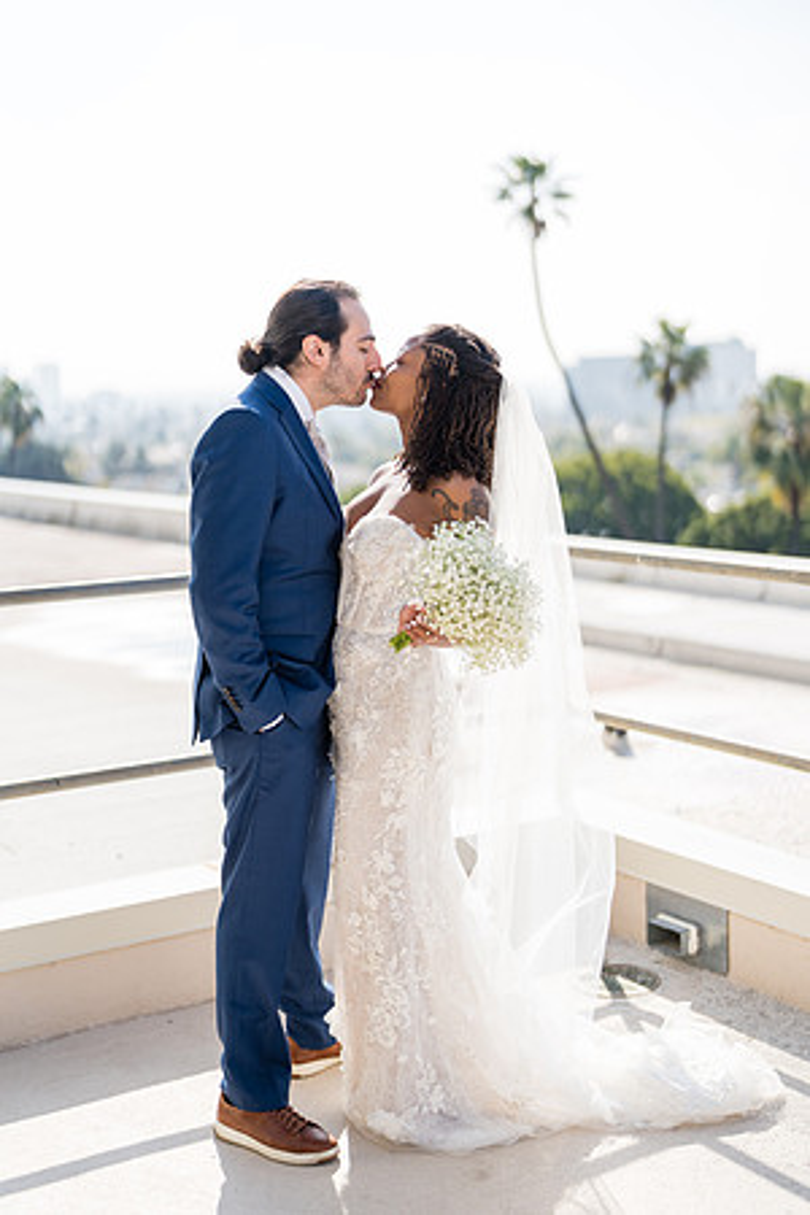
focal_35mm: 50
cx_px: 405
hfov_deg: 27.0
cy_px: 608
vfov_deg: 39.6
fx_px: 1687
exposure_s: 1/5000
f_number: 1.2
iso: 100
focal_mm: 50
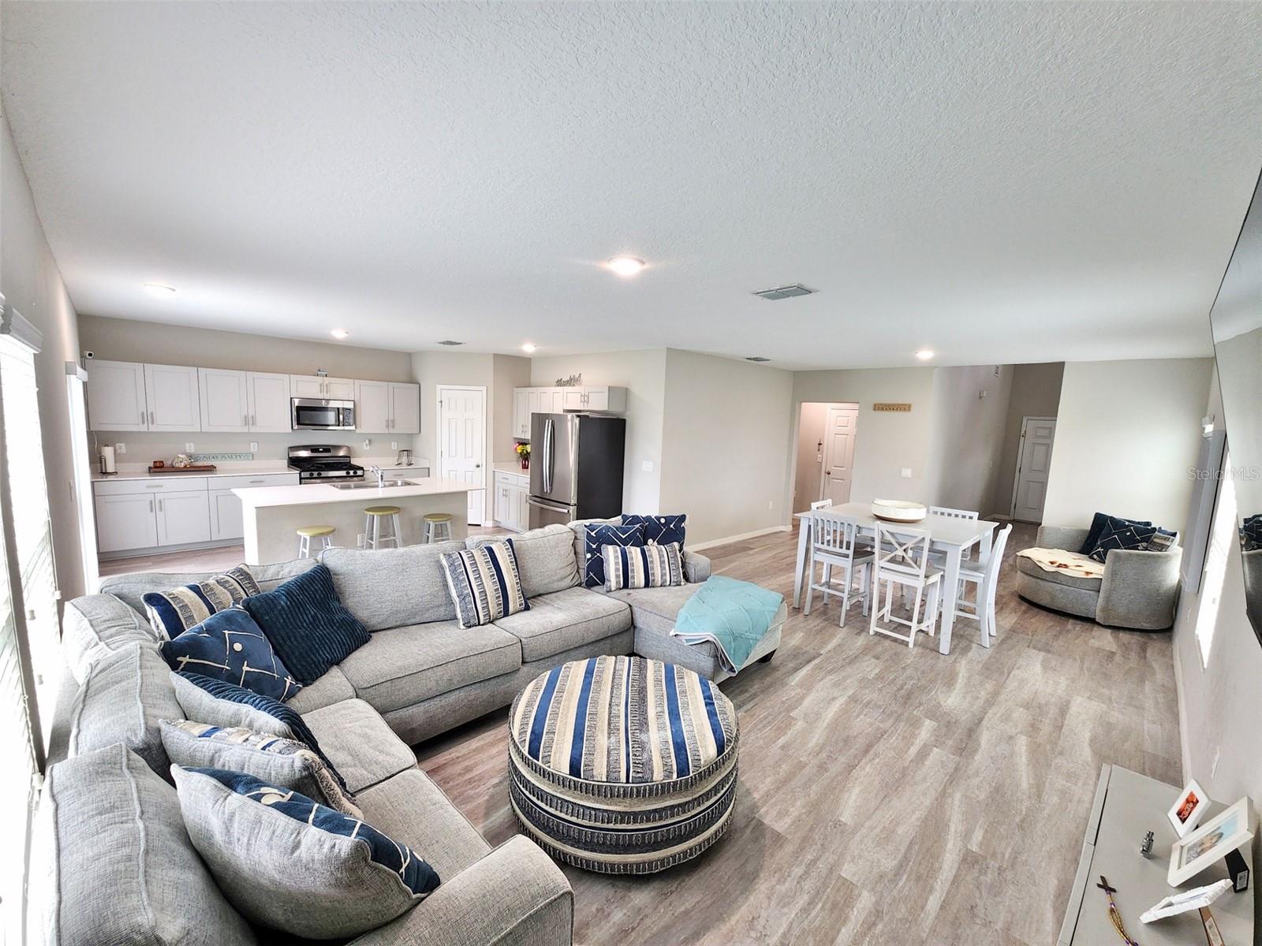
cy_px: 473
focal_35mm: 13
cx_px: 631
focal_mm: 2.2
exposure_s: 1/60
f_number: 2.2
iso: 125
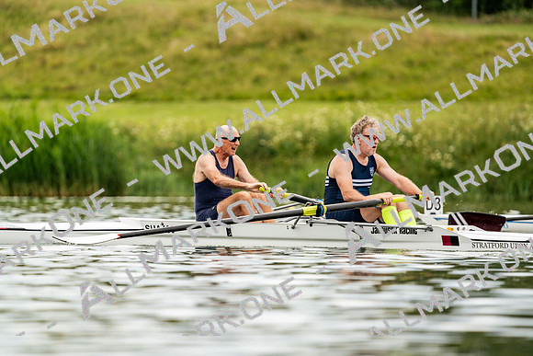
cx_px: 266
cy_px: 178
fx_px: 8100
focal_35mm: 547
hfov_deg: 3.8
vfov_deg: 2.5
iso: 500
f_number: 6.3
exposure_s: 1/2000
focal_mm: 547
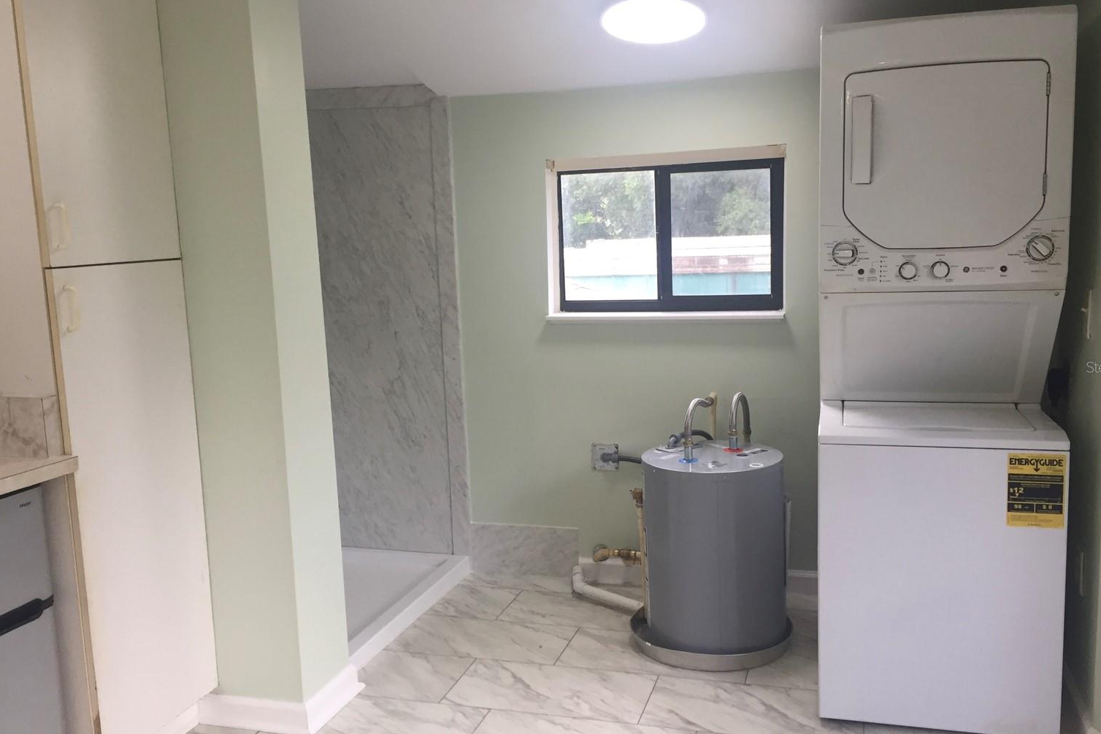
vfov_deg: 41.1
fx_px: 978
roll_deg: +0.6
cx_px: 571
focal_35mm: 32
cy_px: 367
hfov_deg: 58.7
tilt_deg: -9.4
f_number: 2.2
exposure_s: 1/40
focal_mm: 4.15
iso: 32
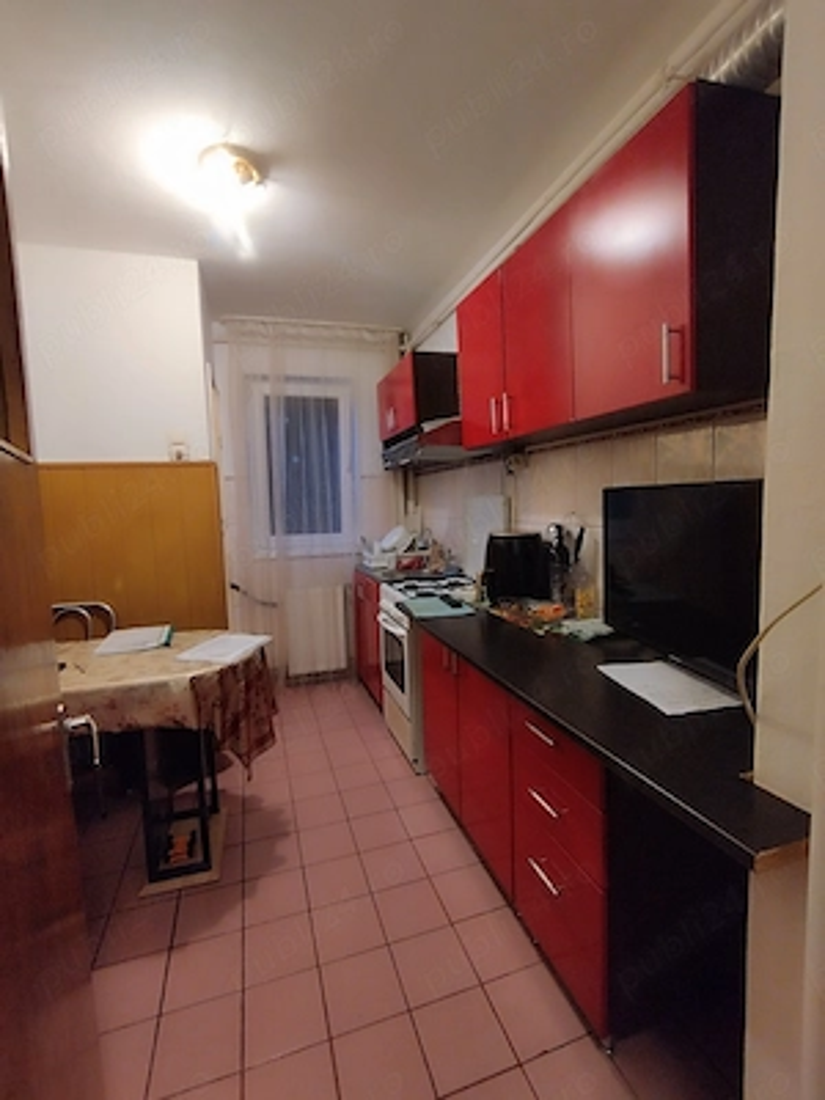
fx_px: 508
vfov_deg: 94.5
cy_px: 550
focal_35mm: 16
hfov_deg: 78.1
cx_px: 412
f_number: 2.2
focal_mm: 1.65
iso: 125
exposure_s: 1/16.7
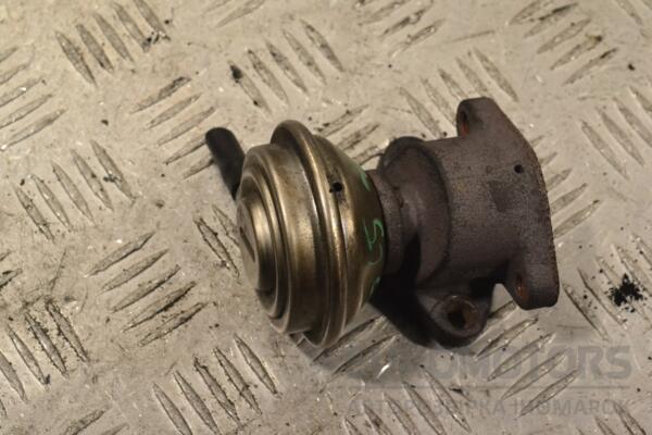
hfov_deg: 24.6
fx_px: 1494
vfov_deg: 16.6
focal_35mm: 82
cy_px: 218
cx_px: 326
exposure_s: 1/400
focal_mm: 55
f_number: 10
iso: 3200
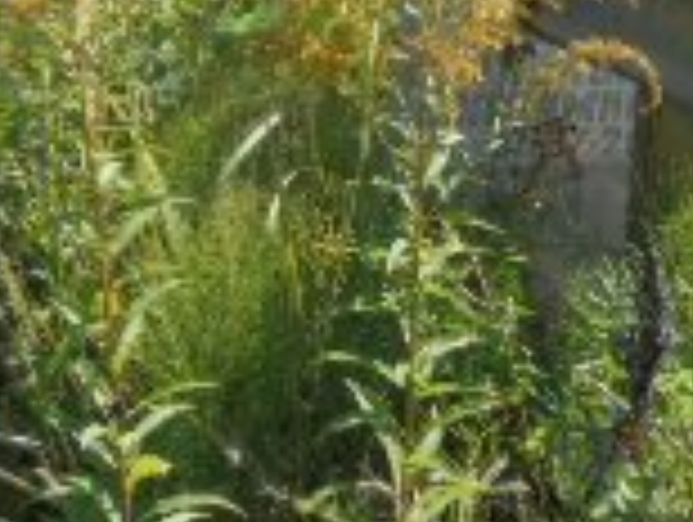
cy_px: 261
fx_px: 2165
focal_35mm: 108
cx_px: 446
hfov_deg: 18.1
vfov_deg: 13.7
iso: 100
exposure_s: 1/640
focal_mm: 4.6
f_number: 3.5
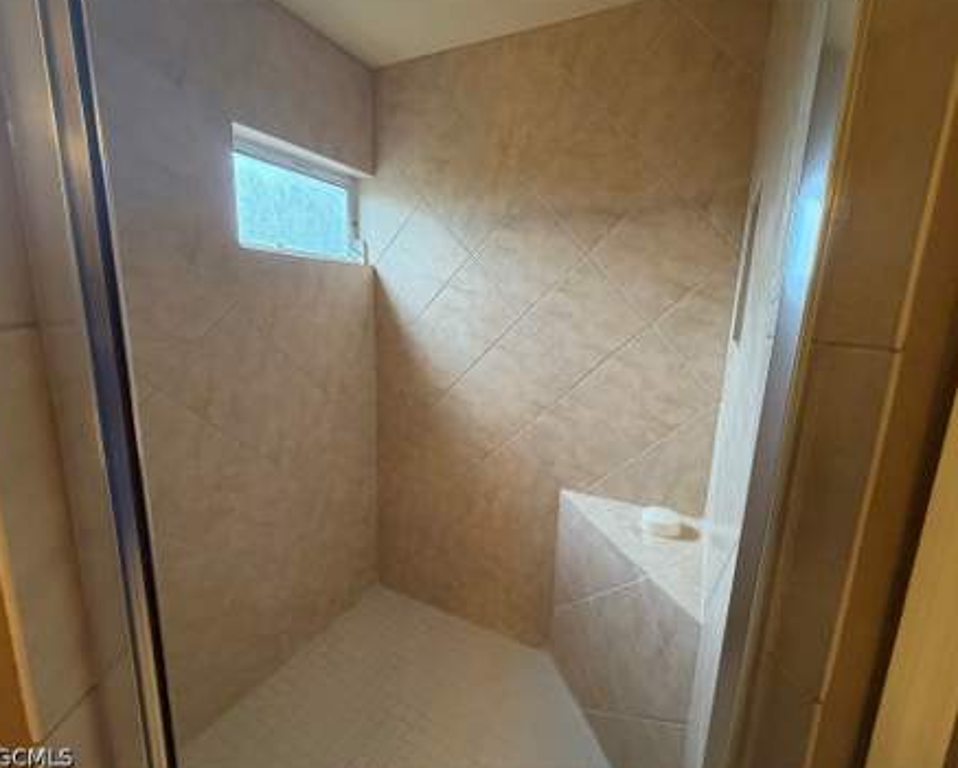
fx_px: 425
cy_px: 380
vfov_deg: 84.1
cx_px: 502
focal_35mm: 15
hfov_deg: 96.7
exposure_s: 1/120
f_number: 2.2
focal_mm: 2.22
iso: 320
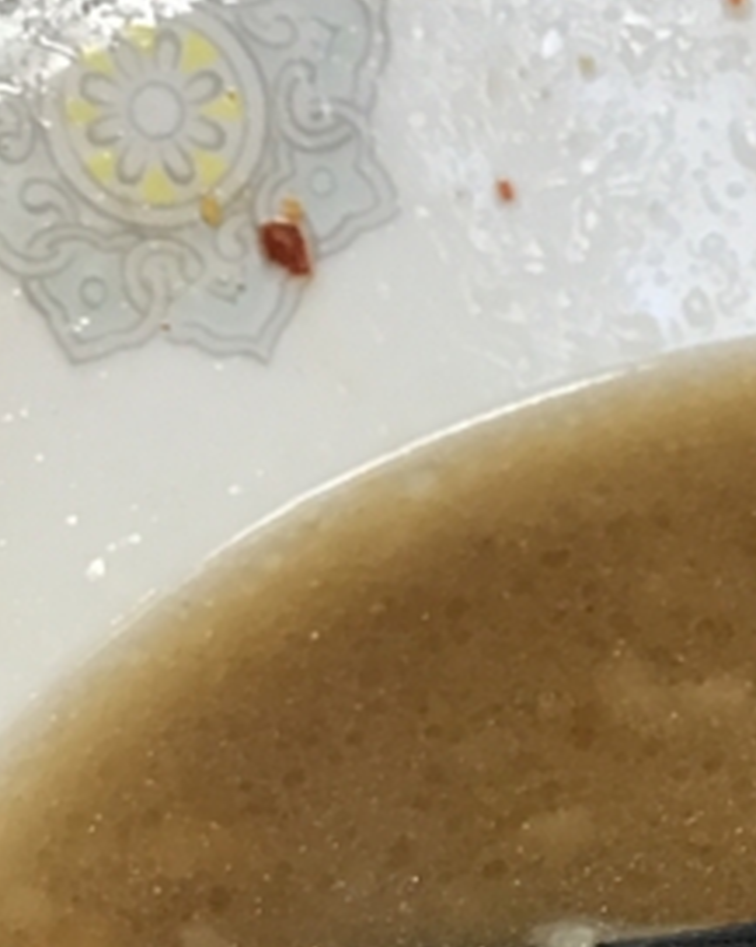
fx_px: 2886
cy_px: 1069
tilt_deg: -54.2
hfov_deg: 14.2
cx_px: 1038
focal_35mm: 103
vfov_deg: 17.9
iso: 40
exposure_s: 1/33
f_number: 1.8
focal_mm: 3.99
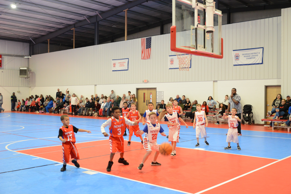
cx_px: 146
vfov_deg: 34.1
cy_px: 97
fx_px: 315
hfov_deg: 49.6
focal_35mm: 39
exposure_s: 1/100
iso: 1600
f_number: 4
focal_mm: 26
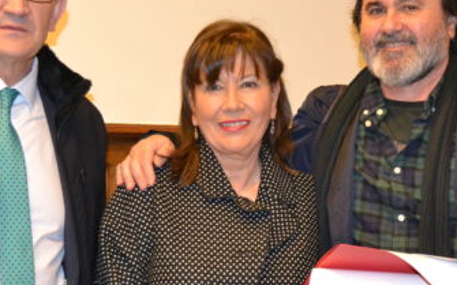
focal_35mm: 89
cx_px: 262
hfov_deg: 23.3
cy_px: 149
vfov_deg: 14.7
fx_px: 1108
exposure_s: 1/60
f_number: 4
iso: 2200
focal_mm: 28
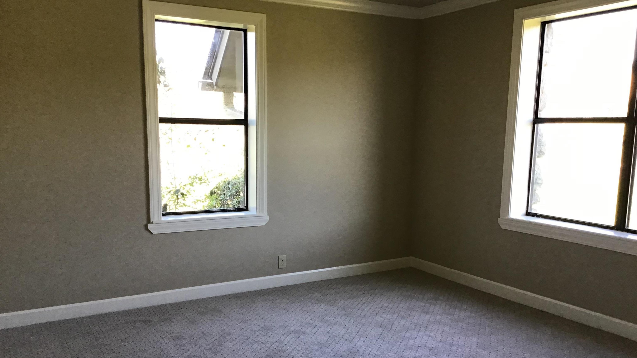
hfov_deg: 58.0
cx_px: 319
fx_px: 574
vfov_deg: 34.5
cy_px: 224
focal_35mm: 34
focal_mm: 3.3
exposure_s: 1/30
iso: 25
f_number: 2.4
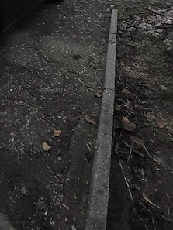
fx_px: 233
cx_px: -39
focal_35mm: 35
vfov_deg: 37.4
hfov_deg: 32.8
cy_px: -56
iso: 400
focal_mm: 1.74
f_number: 2.2
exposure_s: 1/50
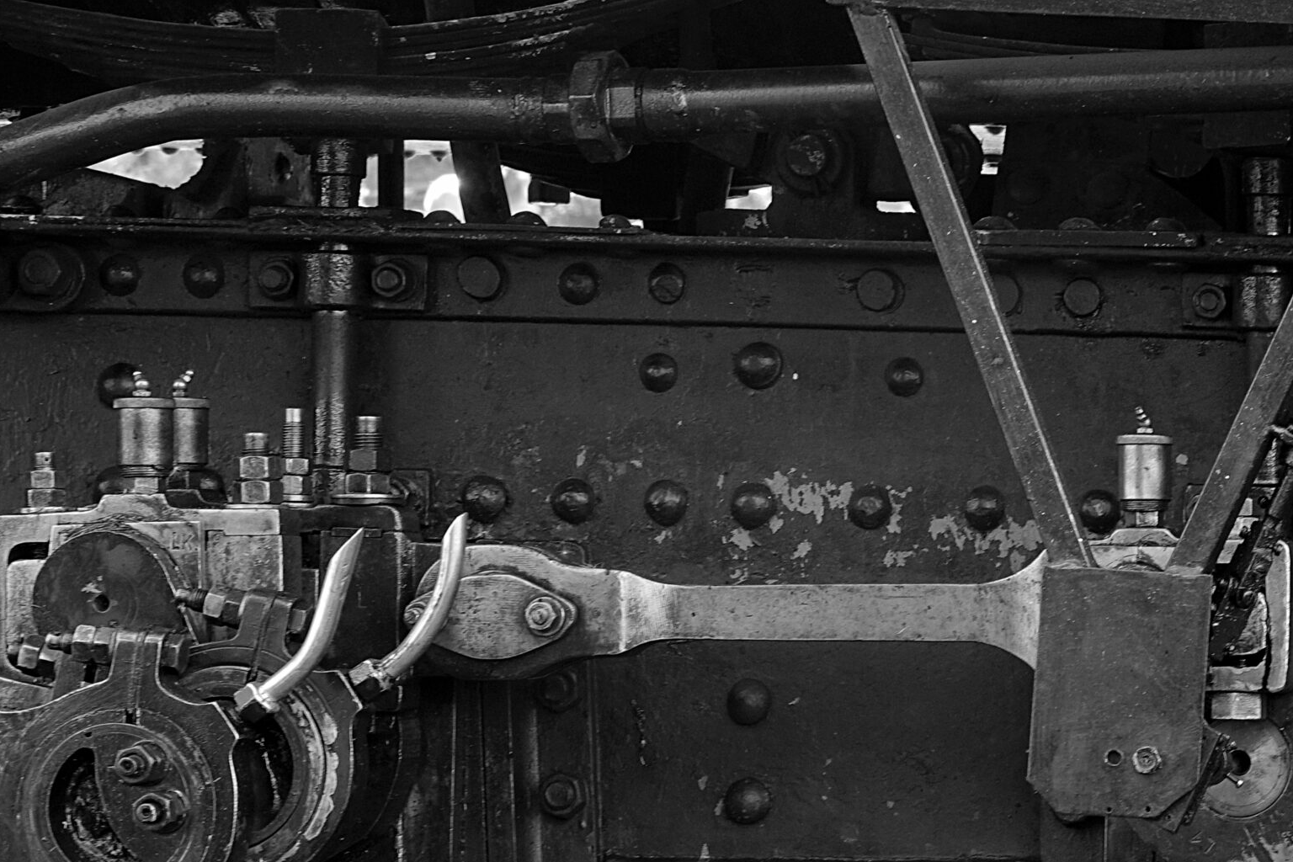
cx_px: 846
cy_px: 543
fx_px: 6644
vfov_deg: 7.4
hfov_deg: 11.1
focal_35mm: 185
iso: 125
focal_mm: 40.73
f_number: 5.6
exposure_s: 1/30
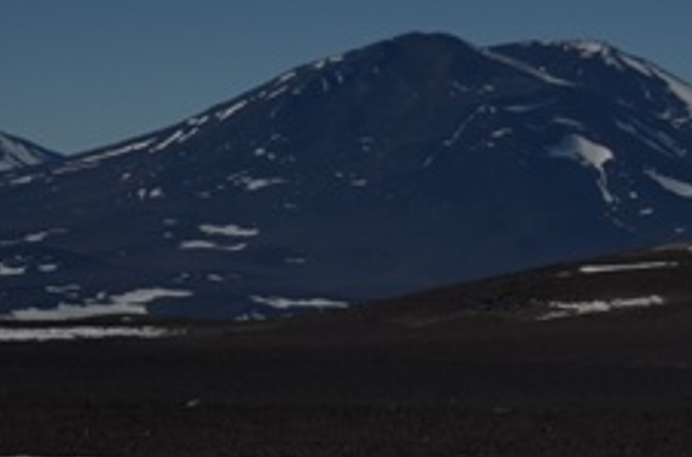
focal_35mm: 209
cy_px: 393
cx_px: 631
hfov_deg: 9.8
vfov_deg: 6.5
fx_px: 3998
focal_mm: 45
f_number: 4.8
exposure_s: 1/2000
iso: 100
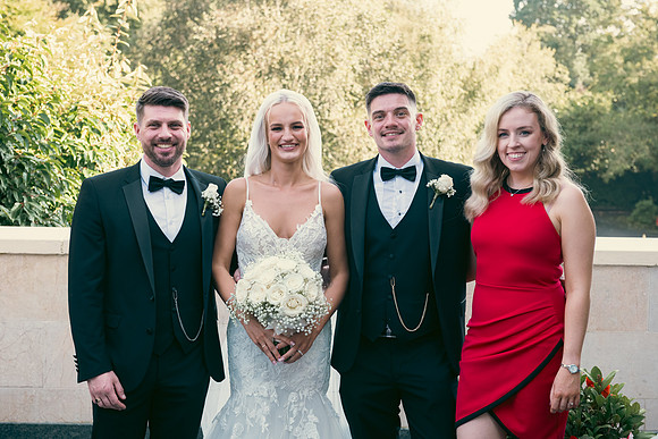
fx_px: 1133
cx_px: 329
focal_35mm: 62
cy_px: 220
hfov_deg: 32.4
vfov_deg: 21.9
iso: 320
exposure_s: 1/160
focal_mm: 62
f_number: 6.3
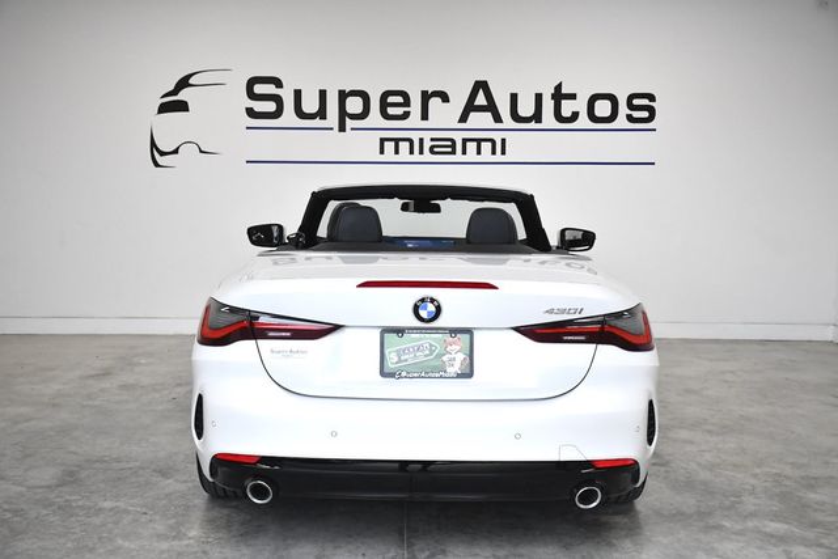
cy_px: 280
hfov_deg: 43.6
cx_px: 419
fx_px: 1048
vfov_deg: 29.9
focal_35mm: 45
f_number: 4.5
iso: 2500
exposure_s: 1/2000
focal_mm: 30
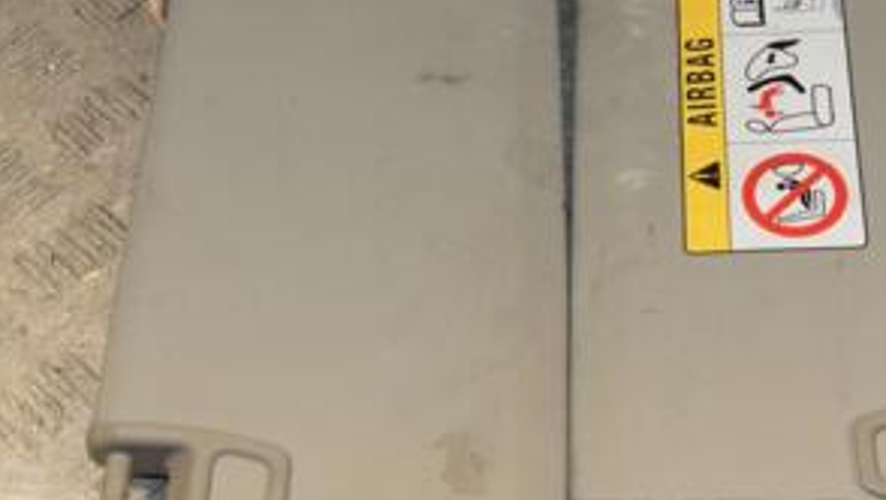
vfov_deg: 15.1
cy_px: 145
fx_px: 1883
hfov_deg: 26.5
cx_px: 506
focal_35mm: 80
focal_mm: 25
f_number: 7.1
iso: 800
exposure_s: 1/200
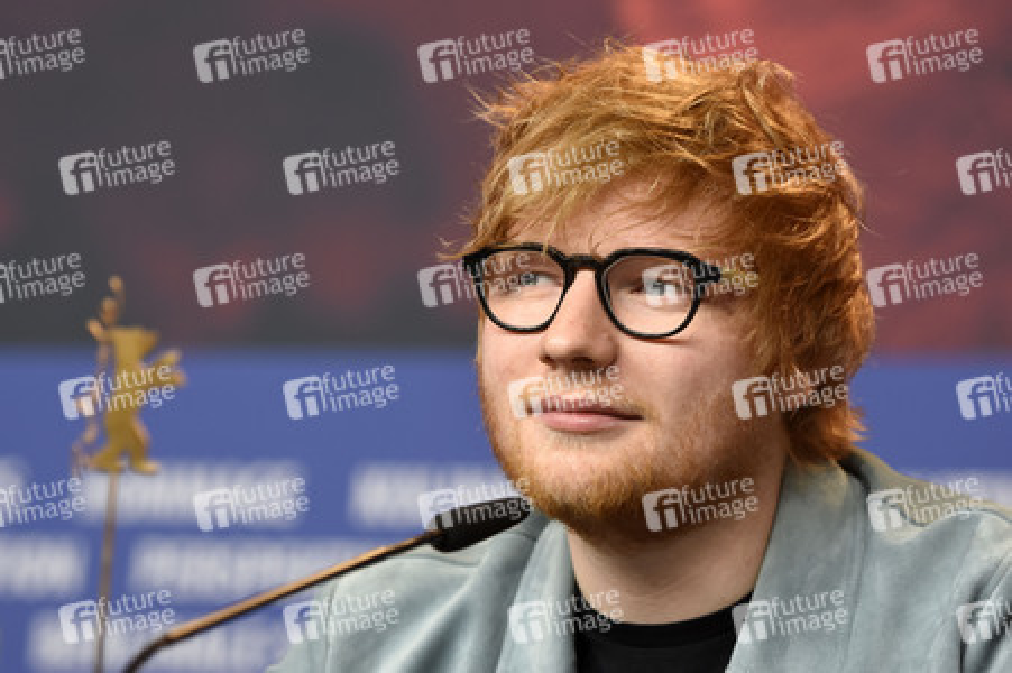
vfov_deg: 6.8
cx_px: 506
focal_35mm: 202
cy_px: 336
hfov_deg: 10.2
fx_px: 5688
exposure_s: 1/250
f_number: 3.2
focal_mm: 135
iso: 640
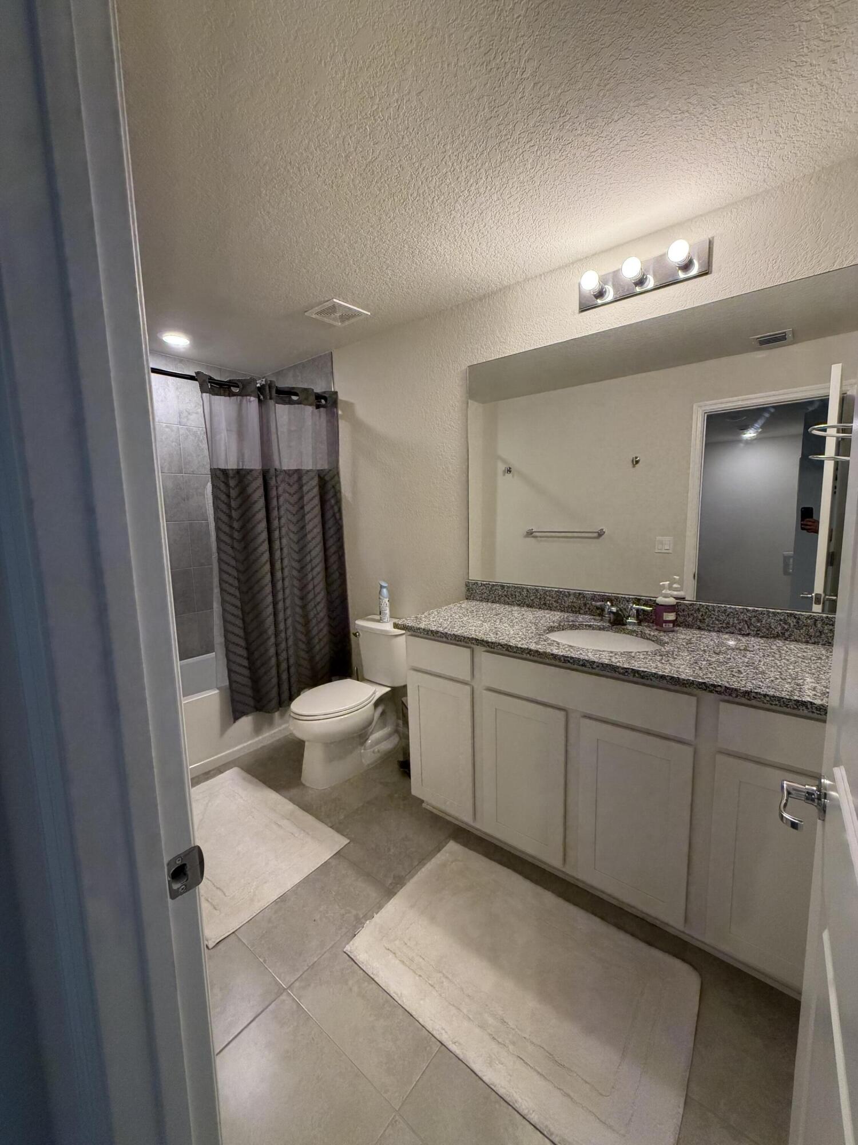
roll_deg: +1.4
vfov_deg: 102.1
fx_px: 463
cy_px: 572
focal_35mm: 14
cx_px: 429
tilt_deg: -8.1
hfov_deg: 85.7
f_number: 2.2
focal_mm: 2.22
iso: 250
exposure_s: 1/120
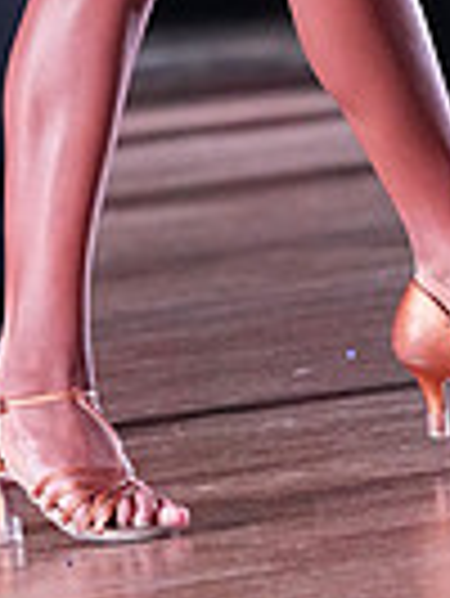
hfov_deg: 2.5
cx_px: 232
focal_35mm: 592
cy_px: -477
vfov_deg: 3.3
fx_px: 10245
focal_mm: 141
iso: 10000
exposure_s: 1/400
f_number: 5
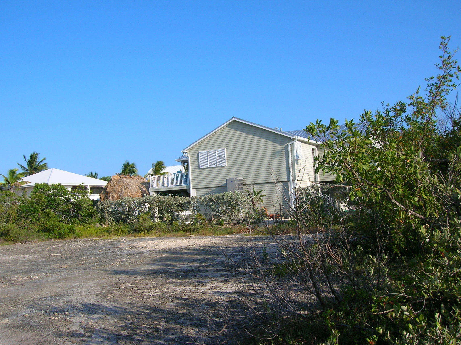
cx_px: 230
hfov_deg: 54.0
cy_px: 172
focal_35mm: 34
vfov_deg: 41.7
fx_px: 452
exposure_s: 1/372
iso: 50
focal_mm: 5.7
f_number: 4.9
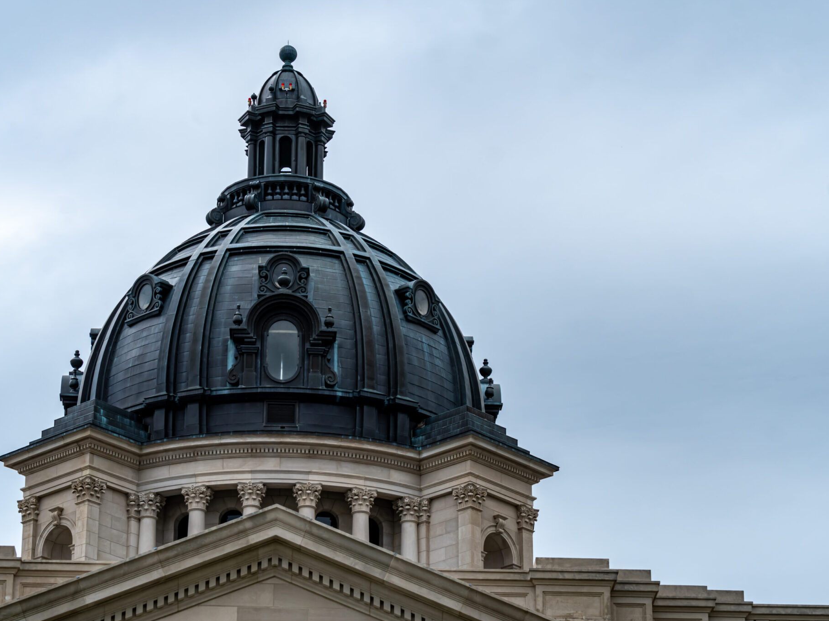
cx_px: 361
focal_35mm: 114
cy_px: 311
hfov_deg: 17.3
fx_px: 2730
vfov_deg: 13.0
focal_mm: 70
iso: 125
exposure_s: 1/320
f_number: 8
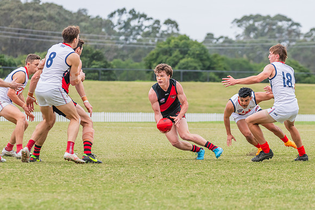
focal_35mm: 278
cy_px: 123
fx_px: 2430
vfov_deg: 5.0
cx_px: 173
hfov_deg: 7.4
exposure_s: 1/1250
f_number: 7.1
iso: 800
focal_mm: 220
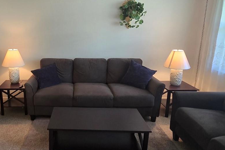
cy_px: 66
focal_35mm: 28
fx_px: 175
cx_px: 69
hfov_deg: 63.2
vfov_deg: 46.3
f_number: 2.2
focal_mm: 2.2
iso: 200
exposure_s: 1/60
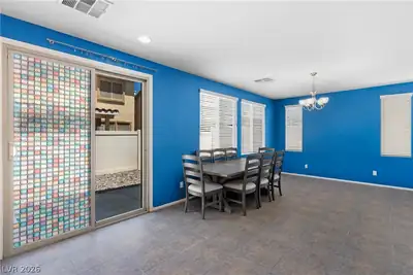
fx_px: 195
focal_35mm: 17
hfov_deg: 93.3
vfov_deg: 70.5
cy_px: 138
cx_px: 206
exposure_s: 1/40
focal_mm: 17
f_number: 8
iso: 400
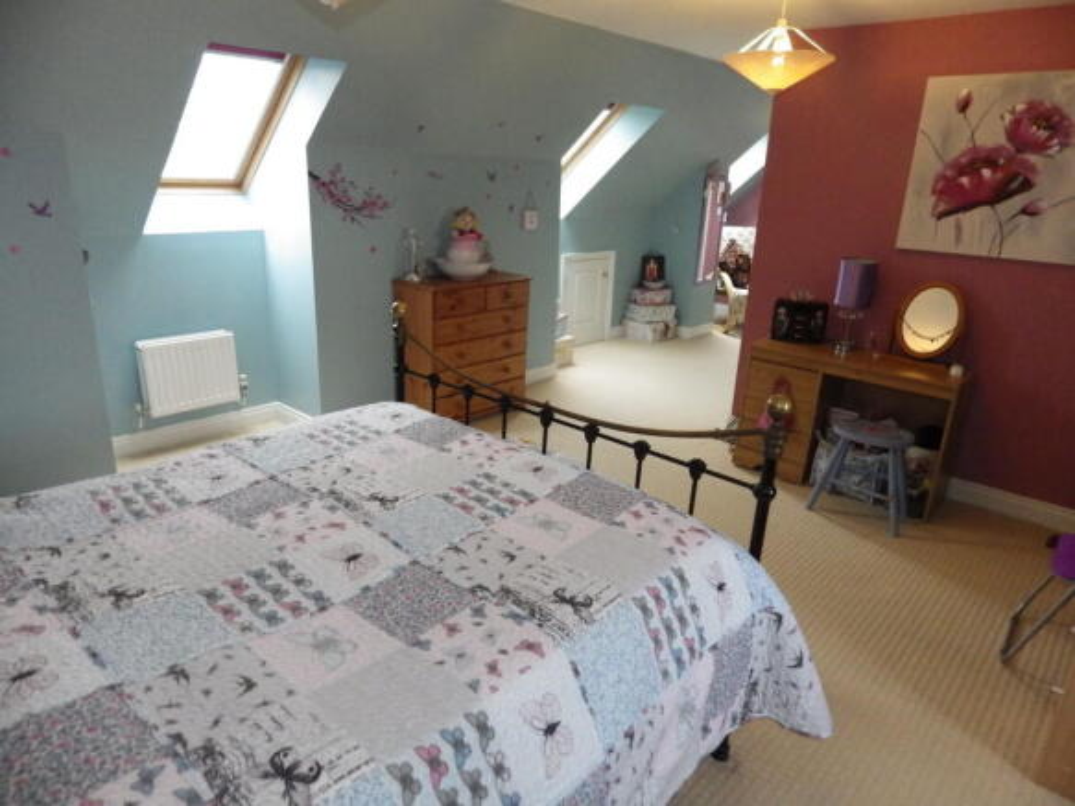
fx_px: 683
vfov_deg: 61.1
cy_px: 403
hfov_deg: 76.4
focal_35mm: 22
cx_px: 538
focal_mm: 4
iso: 640
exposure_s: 1/45
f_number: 3.1
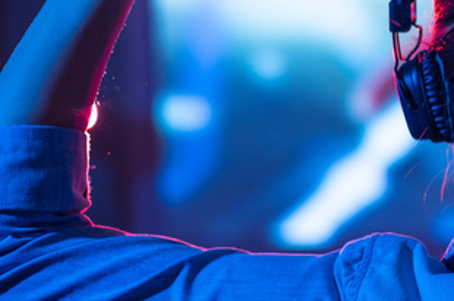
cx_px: 577
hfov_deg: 15.2
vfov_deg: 10.6
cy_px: 96
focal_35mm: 129
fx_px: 1625
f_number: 2.2
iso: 160
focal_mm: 50
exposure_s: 1/80
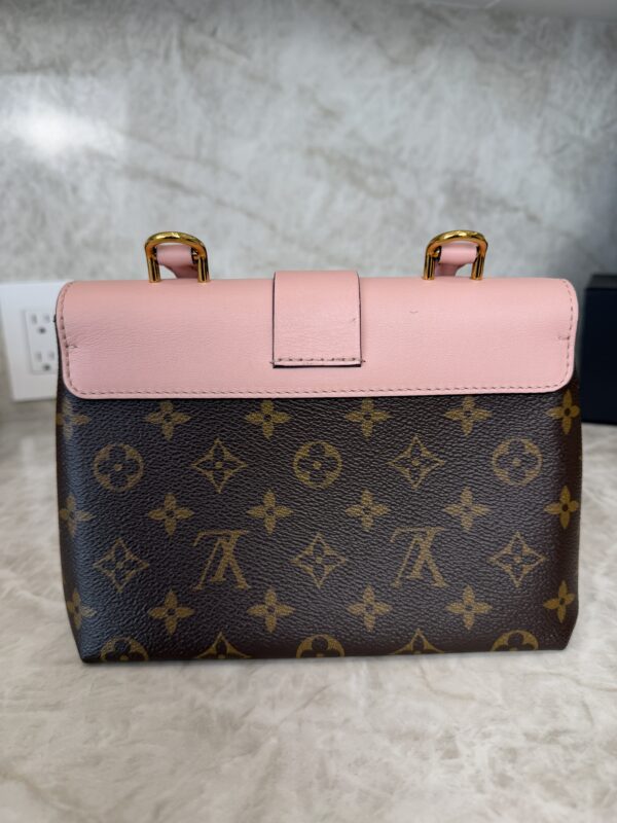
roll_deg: +2.3
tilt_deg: -15.1
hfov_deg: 56.8
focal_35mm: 24
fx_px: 570
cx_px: 308
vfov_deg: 71.6
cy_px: 412
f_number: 1.78
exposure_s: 1/120
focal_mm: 6.76
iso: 100
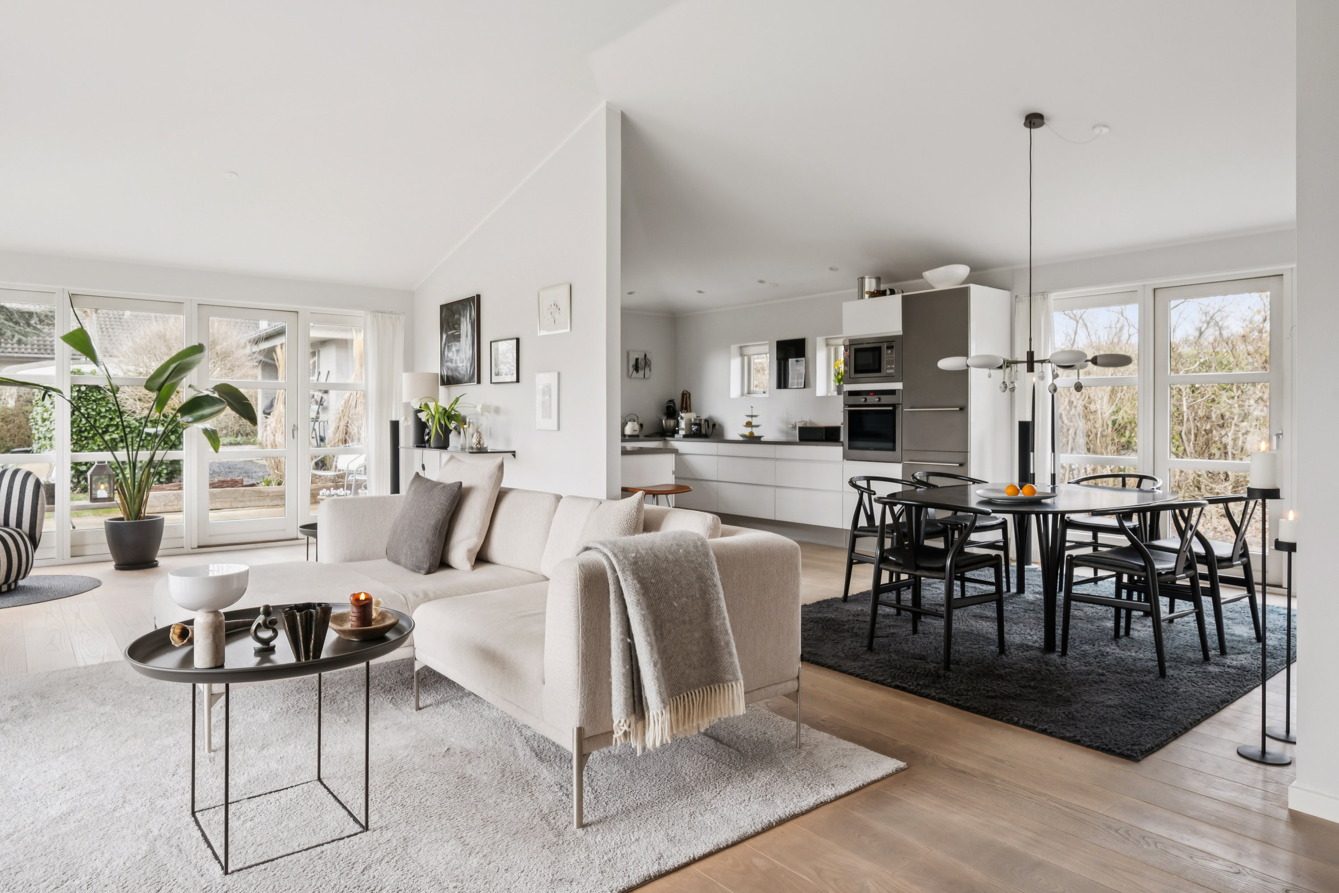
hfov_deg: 79.9
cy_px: 446
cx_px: 670
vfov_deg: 58.3
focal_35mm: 22
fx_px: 800
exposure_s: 1/60
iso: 640
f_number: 9
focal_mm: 21.5
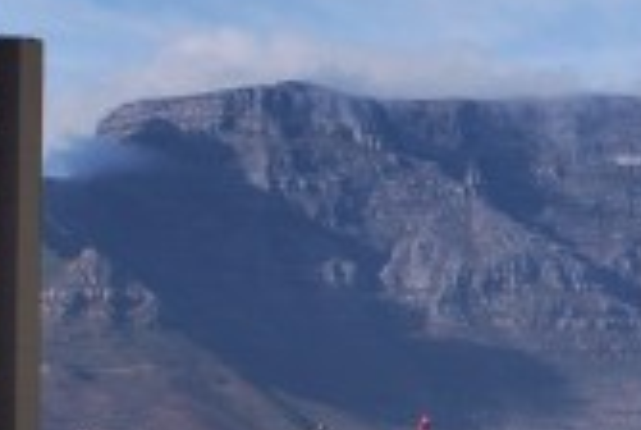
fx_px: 3468
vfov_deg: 7.1
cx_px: 1113
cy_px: 303
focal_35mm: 194
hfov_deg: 10.0
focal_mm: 27
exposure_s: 1/320
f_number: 9
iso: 100
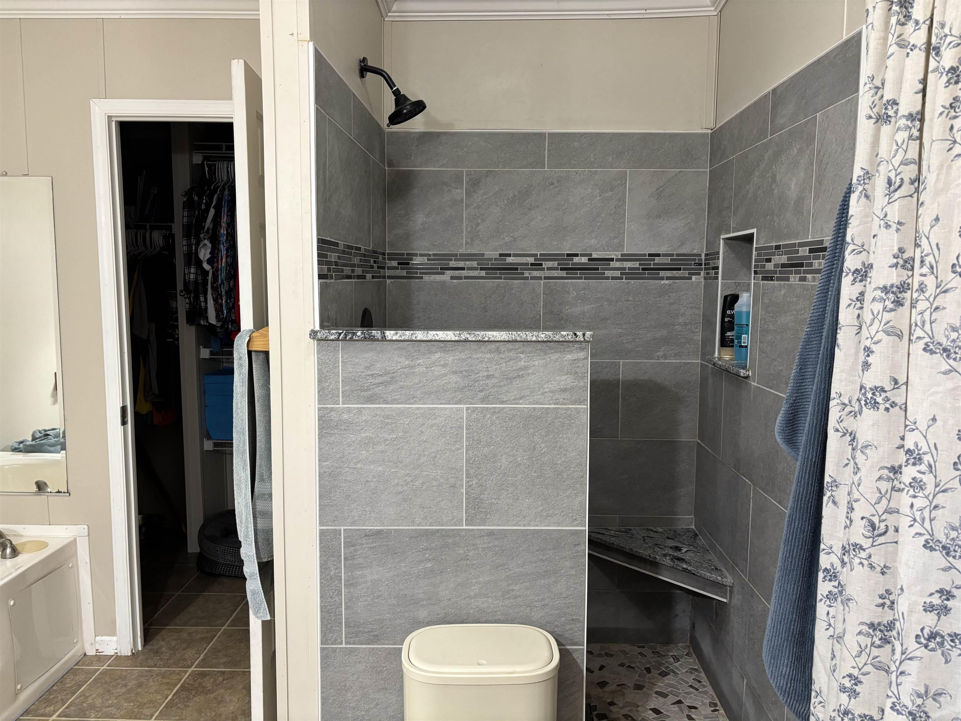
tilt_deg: -6.0
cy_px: 360
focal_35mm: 26
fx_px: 722
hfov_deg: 67.3
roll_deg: -0.7
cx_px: 480
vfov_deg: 53.1
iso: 200
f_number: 1.6
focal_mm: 5.96
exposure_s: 1/60
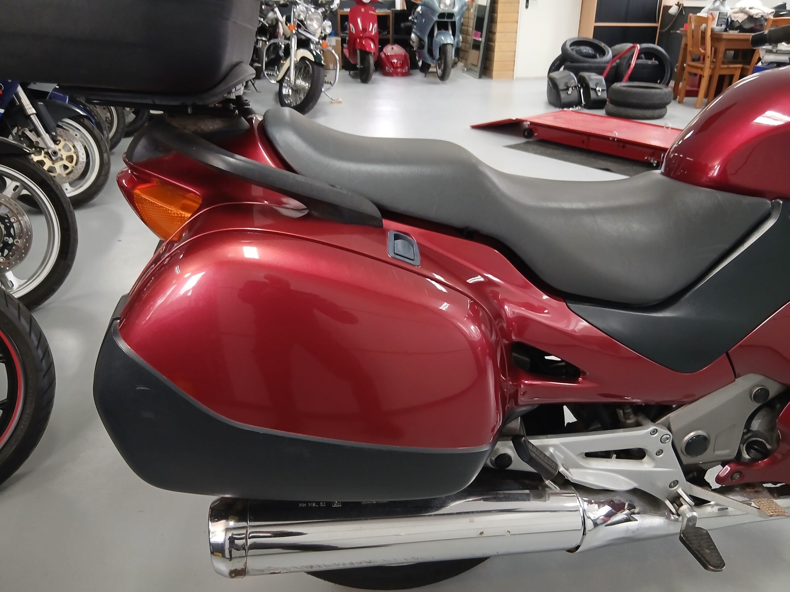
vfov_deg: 53.1
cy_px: 296
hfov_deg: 67.3
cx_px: 395
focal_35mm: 26
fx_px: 593
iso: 250
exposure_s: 1/33.3
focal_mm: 3.98
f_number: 1.8
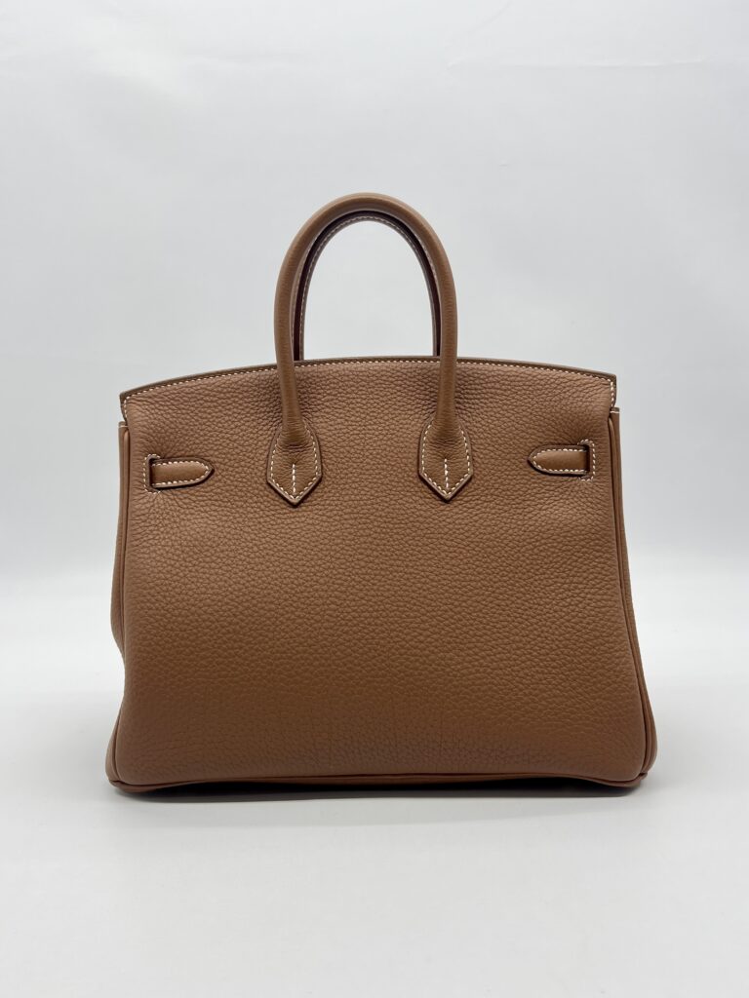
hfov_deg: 53.1
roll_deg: +1.0
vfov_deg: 67.3
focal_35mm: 26
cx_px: 374
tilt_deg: -7.5
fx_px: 750
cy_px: 499
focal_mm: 5.7
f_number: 1.5
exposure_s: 1/122
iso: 32
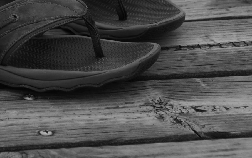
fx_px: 2609
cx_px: 72
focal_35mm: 380
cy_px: -11
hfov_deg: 5.5
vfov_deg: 3.5
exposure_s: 1/800
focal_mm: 110
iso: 125
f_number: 5.6
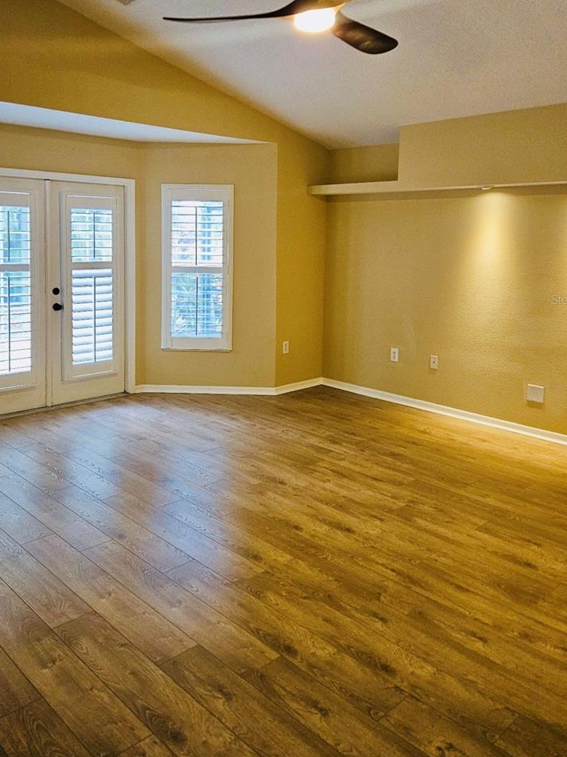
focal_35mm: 29
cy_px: 299
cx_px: 250
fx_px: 633
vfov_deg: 61.1
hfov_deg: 48.1
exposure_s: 1/60.2
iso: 213
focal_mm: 5.4
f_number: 1.8
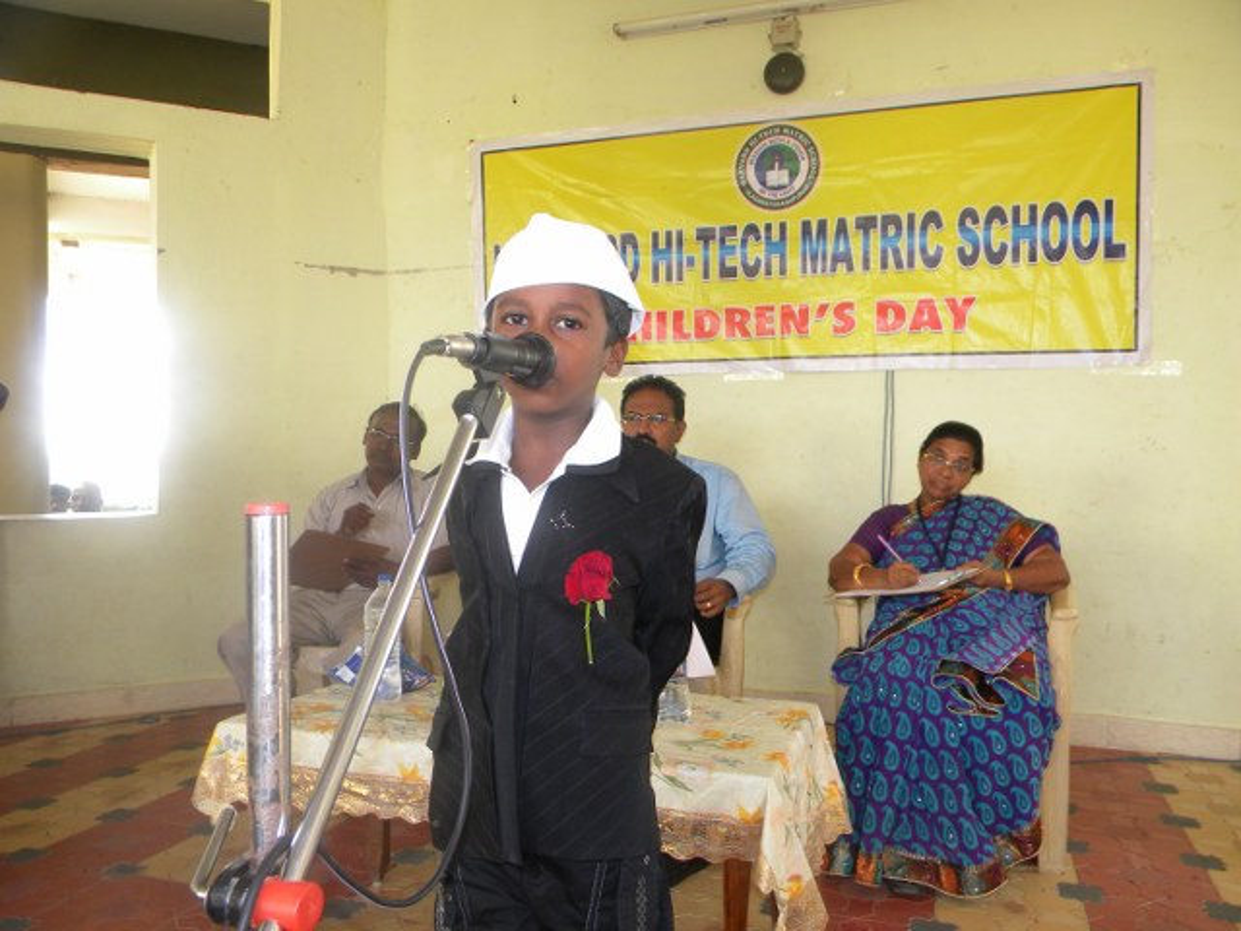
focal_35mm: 28
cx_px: 620
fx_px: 1004
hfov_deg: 63.4
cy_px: 466
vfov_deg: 49.7
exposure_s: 1/52
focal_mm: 5
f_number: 3.5
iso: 148
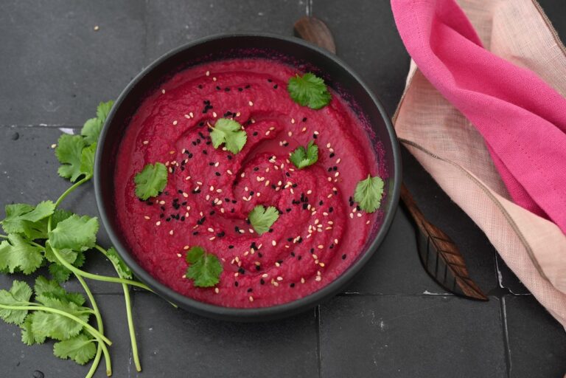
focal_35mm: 50
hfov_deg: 39.6
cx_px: 283
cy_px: 189
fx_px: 786
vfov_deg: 27.0
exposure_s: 1/8
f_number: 5
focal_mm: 50
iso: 100
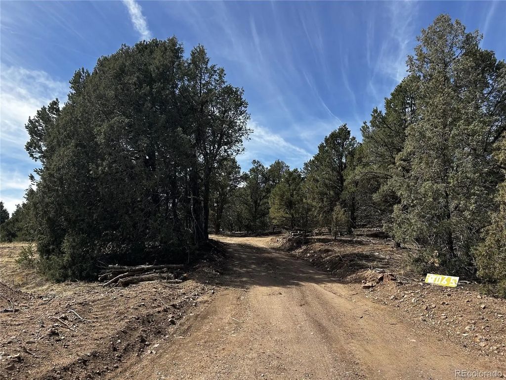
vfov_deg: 53.1
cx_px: 253
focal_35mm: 26
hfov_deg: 67.3
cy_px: 190
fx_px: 380
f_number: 1.5
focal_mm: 5.7
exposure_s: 1/2404
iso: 50
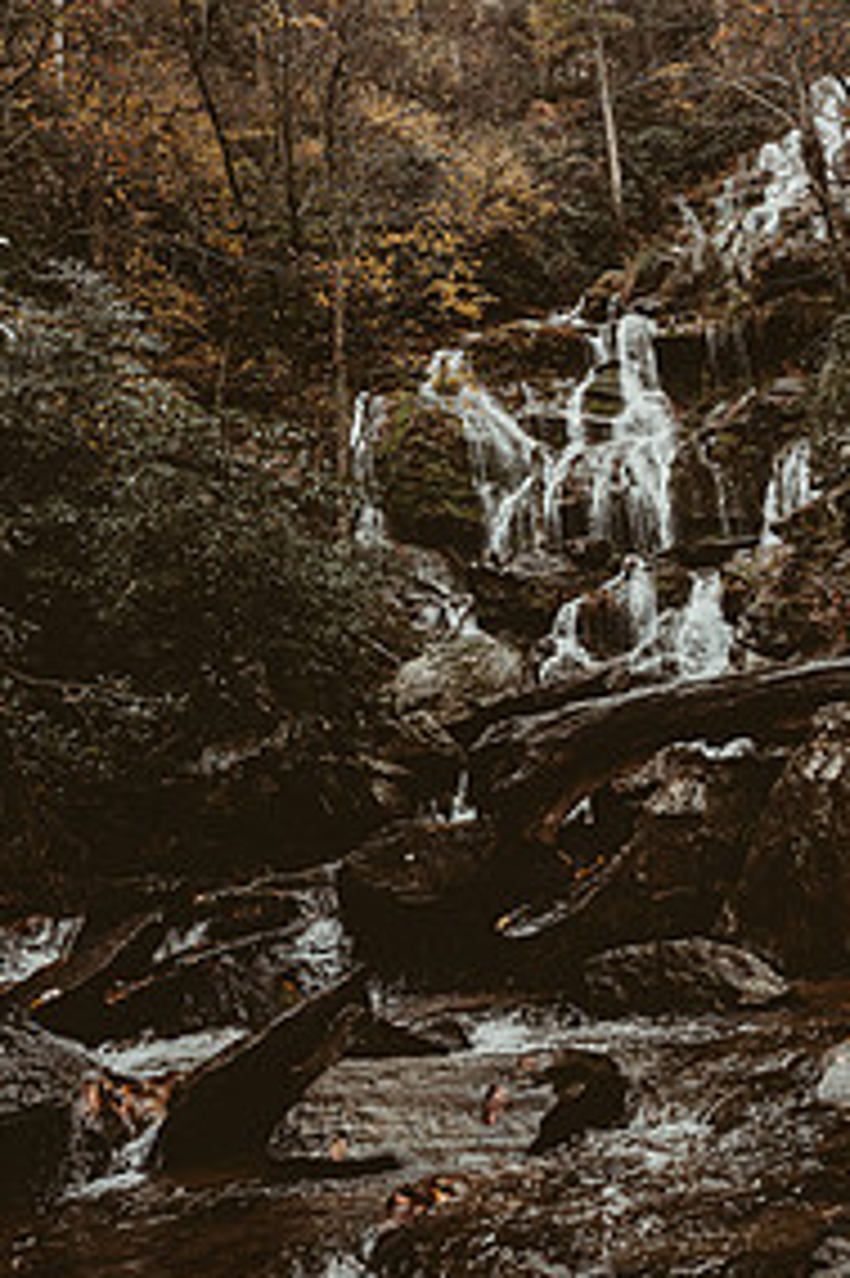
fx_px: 1347
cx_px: 558
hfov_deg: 34.7
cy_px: 428
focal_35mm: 38
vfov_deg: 49.8
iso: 800
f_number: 5
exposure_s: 1/320
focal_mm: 24
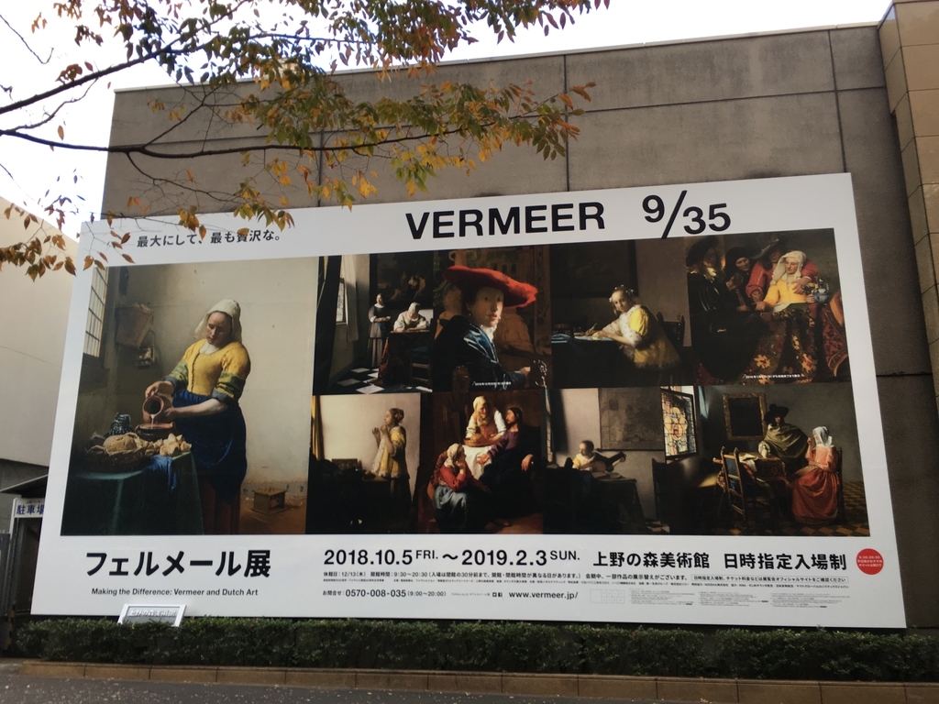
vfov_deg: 48.2
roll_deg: +0.1
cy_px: 352
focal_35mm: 29
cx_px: 470
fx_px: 787
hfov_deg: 61.7
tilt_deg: +15.1
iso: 32
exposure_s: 1/60
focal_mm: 4.15
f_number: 2.2
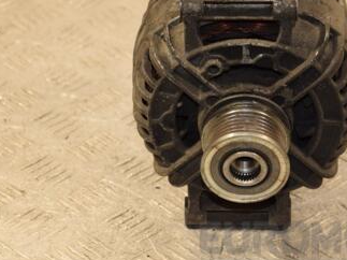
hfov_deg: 11.9
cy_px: 95
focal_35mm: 166
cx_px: 179
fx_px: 1663
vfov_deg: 8.9
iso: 800
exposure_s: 1/160
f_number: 5.3
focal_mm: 62
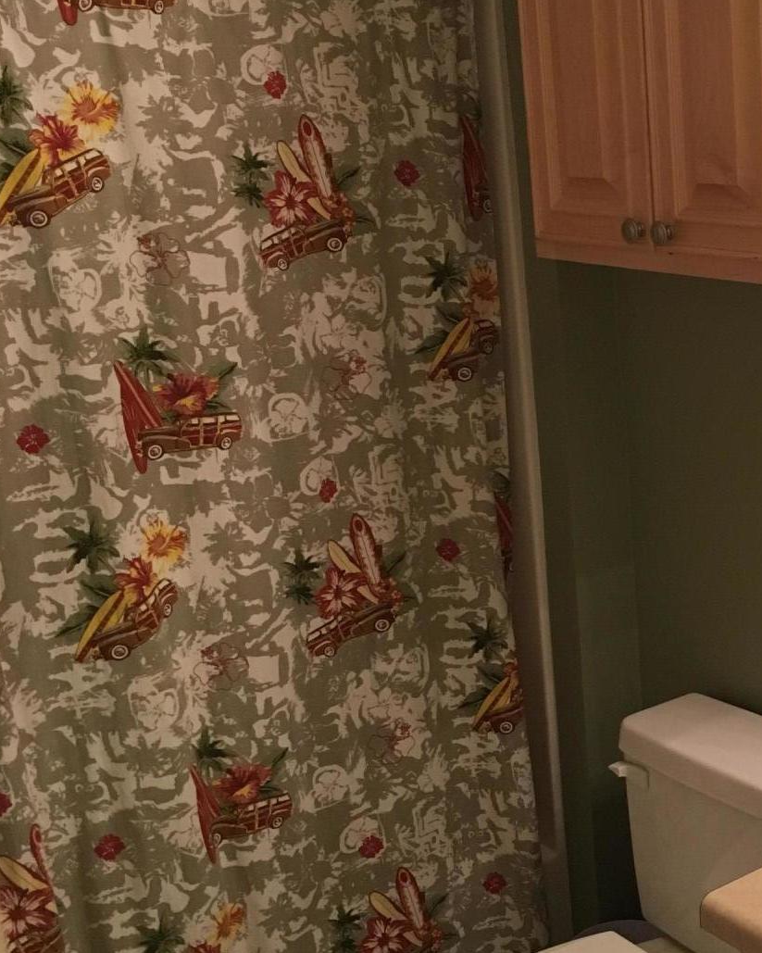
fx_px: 1551
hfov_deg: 26.7
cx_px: 684
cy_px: 488
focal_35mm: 55
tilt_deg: -15.0
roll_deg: +3.3
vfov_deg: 34.2
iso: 160
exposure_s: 1/30
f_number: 2.2
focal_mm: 4.15
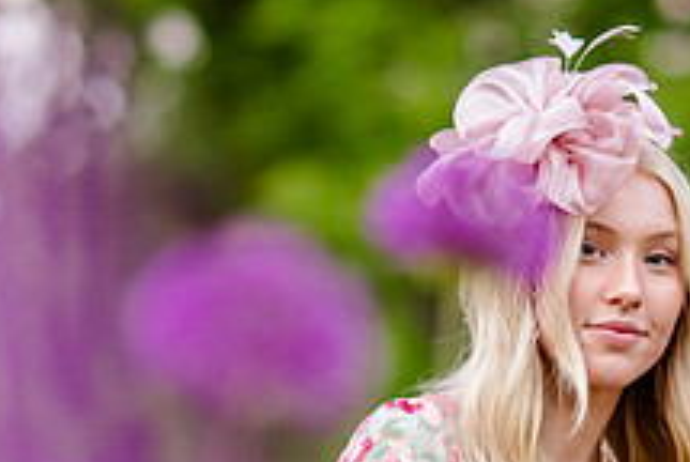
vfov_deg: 4.7
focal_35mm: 296
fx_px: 5681
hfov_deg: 6.9
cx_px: 400
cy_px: 374
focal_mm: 105
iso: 800
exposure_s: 1/200
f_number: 2
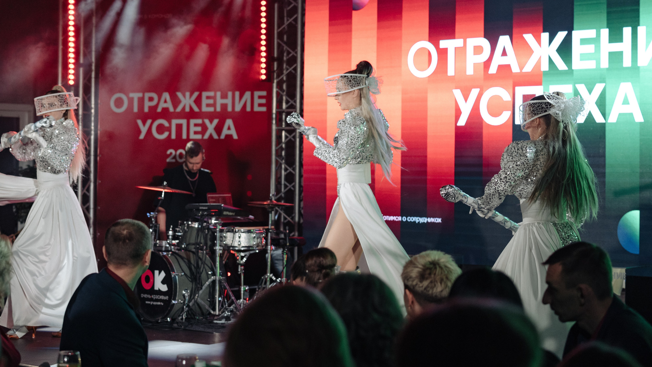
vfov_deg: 16.1
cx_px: 329
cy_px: 148
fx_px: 1297
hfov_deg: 28.2
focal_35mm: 75
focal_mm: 70
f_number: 3.5
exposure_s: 1/160
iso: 2500
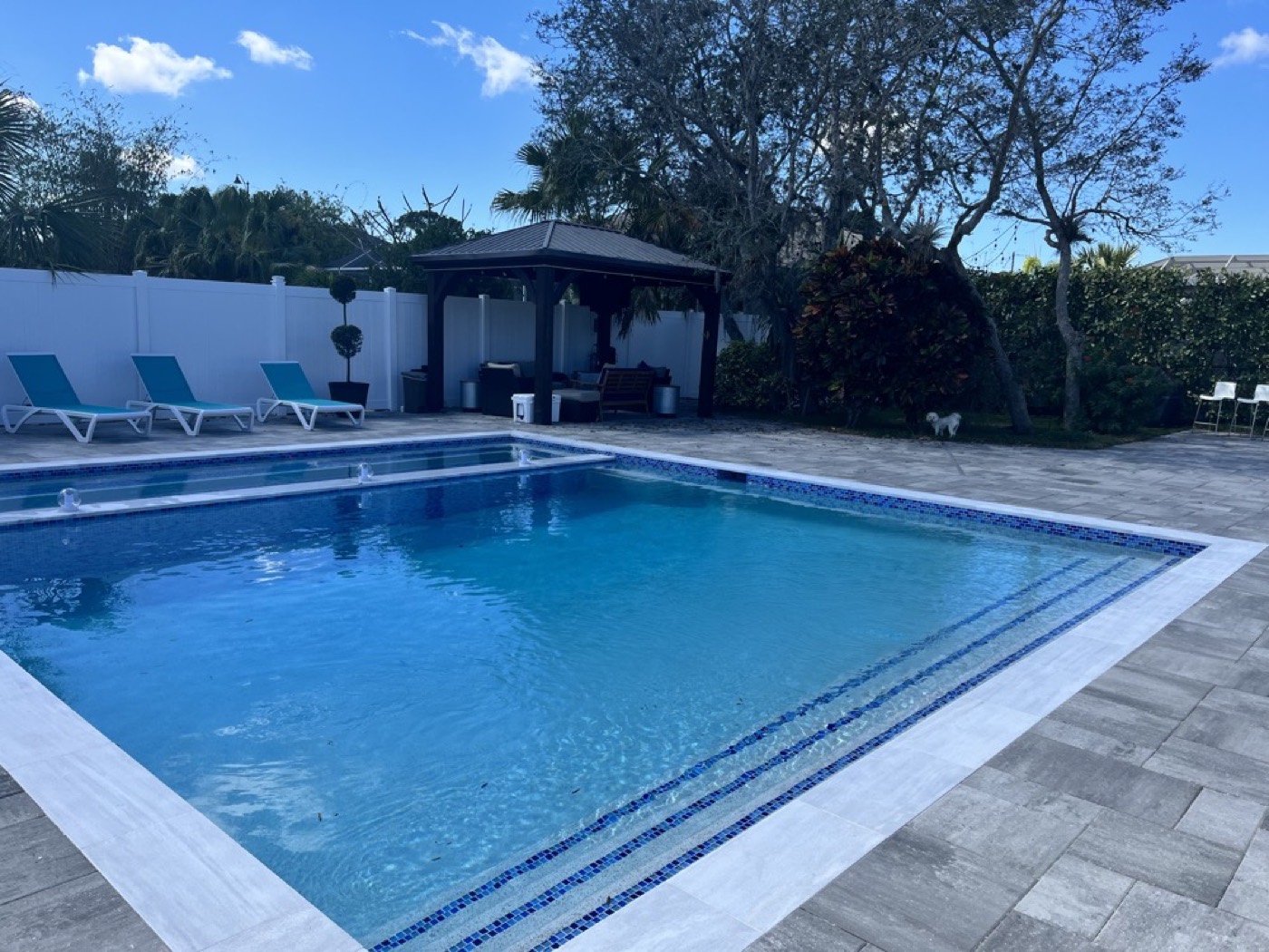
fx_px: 953
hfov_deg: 67.3
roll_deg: -2.1
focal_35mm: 26
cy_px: 476
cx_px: 634
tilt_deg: -8.5
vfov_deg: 53.1
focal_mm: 5.1
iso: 50
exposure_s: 1/2268
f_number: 1.6
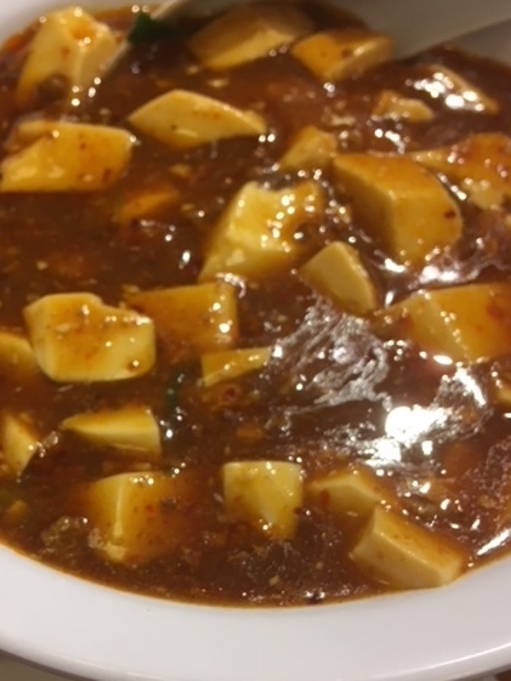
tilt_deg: -57.0
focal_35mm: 39
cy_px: 403
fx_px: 768
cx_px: 199
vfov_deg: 47.6
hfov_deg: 36.7
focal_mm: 4.15
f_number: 2.2
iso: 25
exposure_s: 1/30
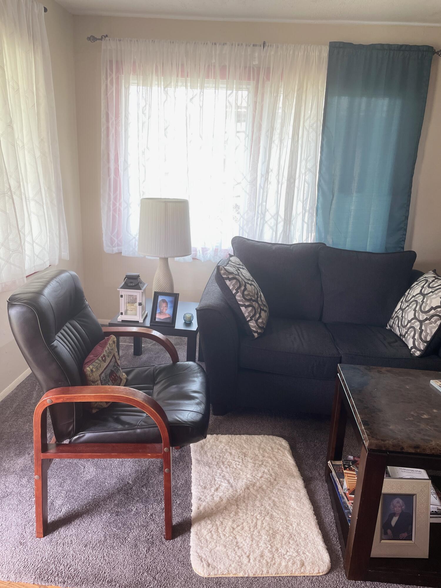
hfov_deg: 53.1
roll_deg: -2.9
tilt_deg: -16.0
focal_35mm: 26
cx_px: 220
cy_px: 294
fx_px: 442
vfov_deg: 67.3
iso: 50
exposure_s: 1/121
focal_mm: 4.2
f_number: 1.6
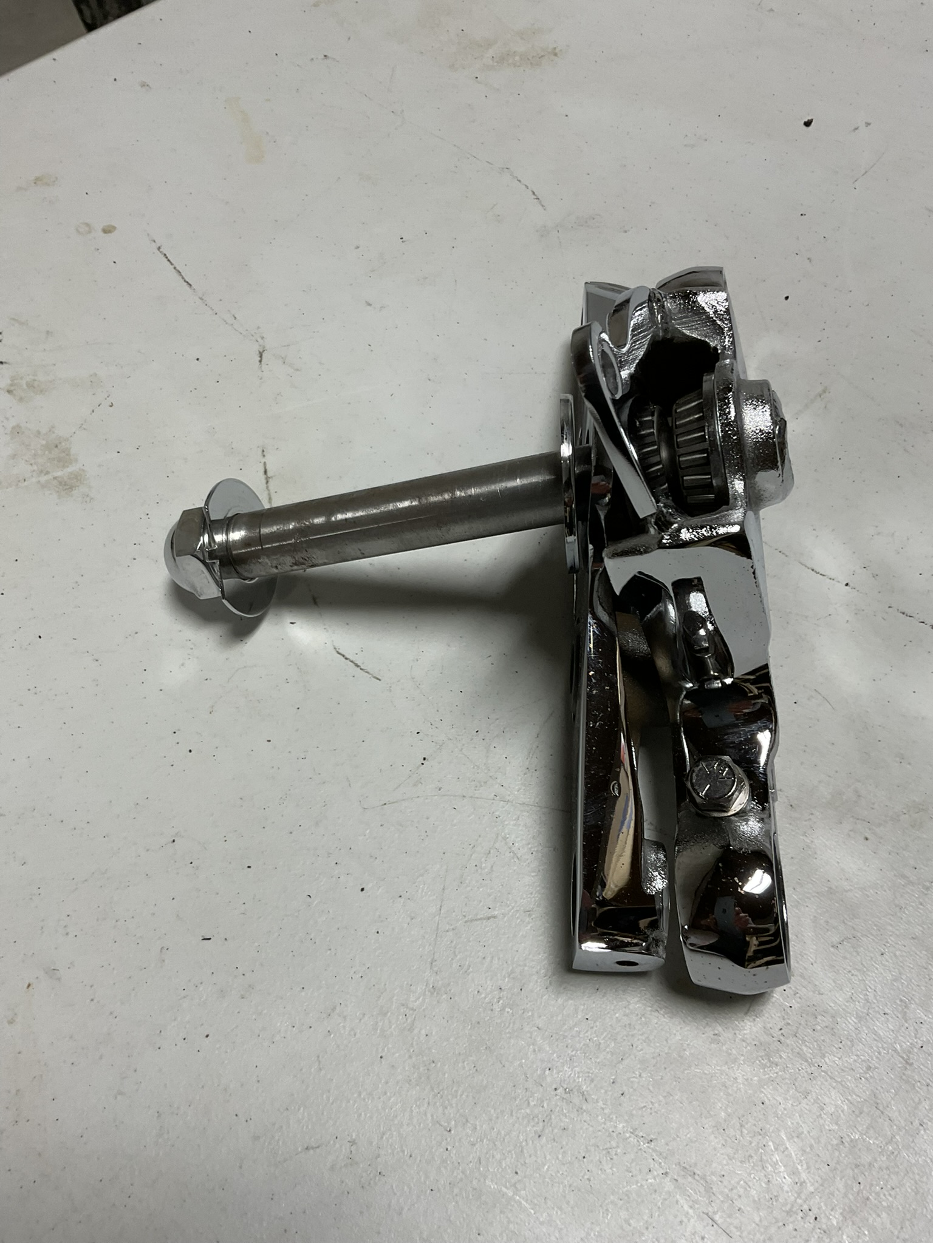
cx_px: 466
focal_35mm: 29
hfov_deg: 48.2
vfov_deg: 61.7
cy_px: 622
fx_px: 1042
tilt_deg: -59.7
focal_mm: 3
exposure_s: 1/60
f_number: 1.8
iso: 50
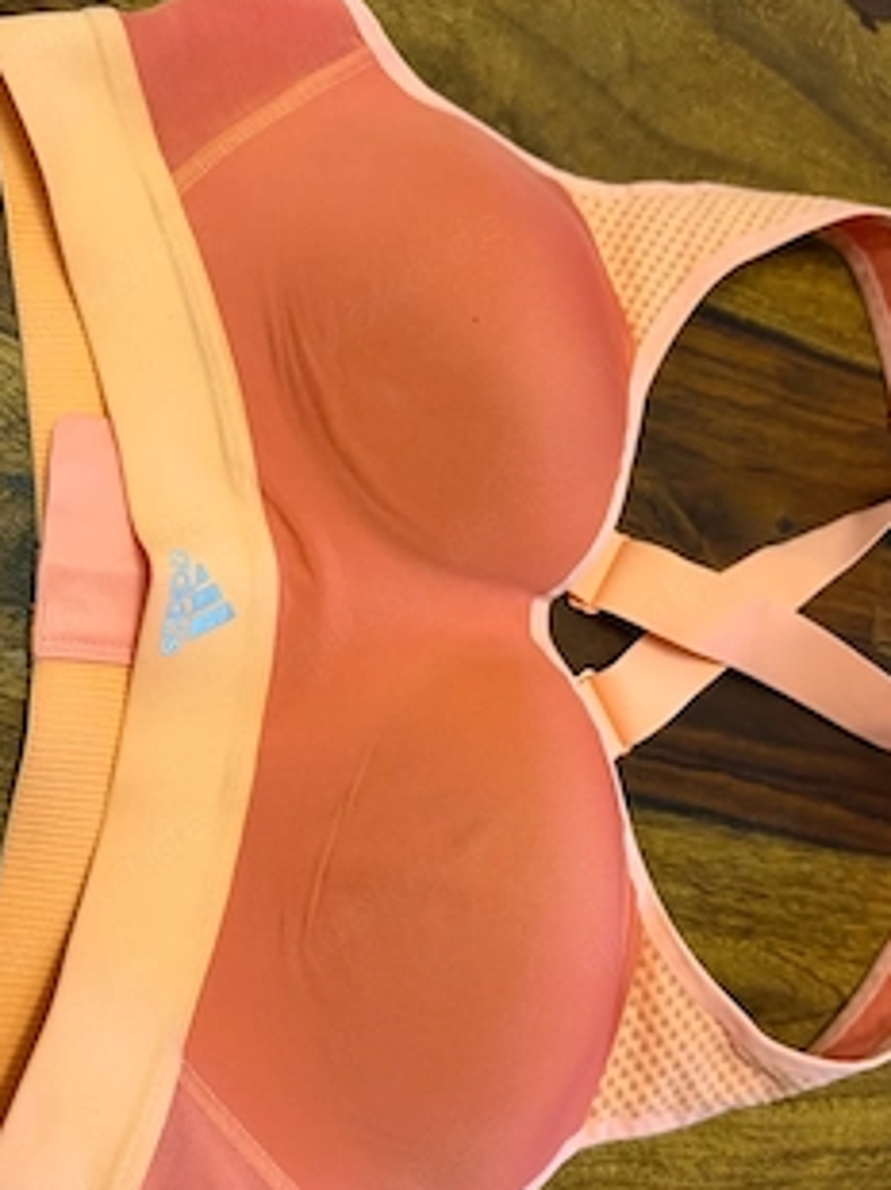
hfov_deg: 45.4
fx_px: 1065
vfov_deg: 58.3
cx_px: 476
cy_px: 633
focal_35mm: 31
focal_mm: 6.76
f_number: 1.78
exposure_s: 1/51
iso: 800
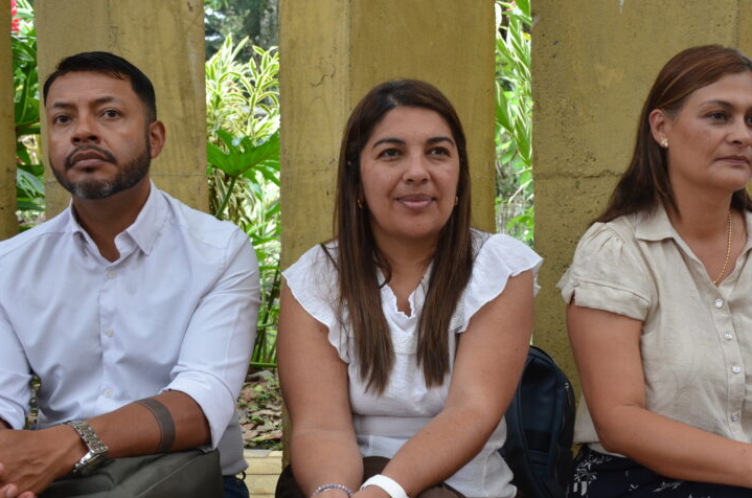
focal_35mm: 47
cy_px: 318
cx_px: 406
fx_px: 980
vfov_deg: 28.4
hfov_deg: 42.0
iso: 400
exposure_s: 1/125
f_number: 5.6
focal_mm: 22
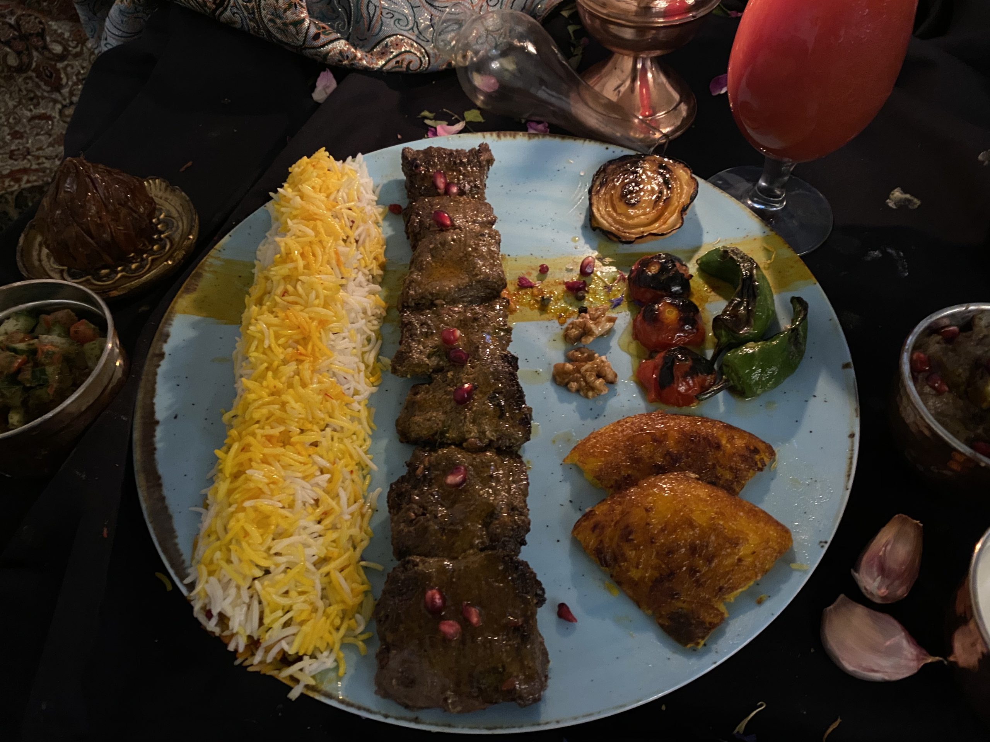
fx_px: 744
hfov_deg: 67.3
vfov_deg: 53.1
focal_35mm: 26
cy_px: 371
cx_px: 495
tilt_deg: -53.8
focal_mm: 4.25
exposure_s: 1/25
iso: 1000
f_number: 1.8
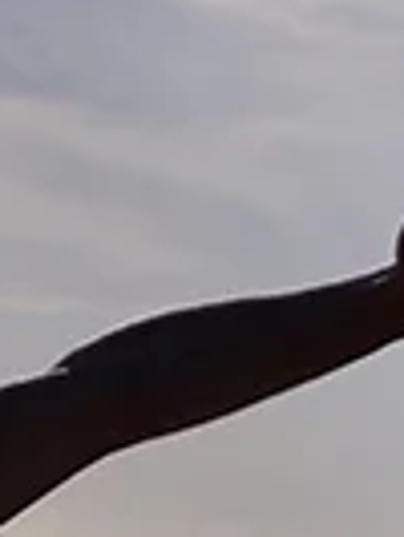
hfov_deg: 7.2
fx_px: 3185
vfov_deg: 9.3
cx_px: 18
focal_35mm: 205
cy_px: 840
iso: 25
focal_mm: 4.25
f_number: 1.8
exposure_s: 1/17857
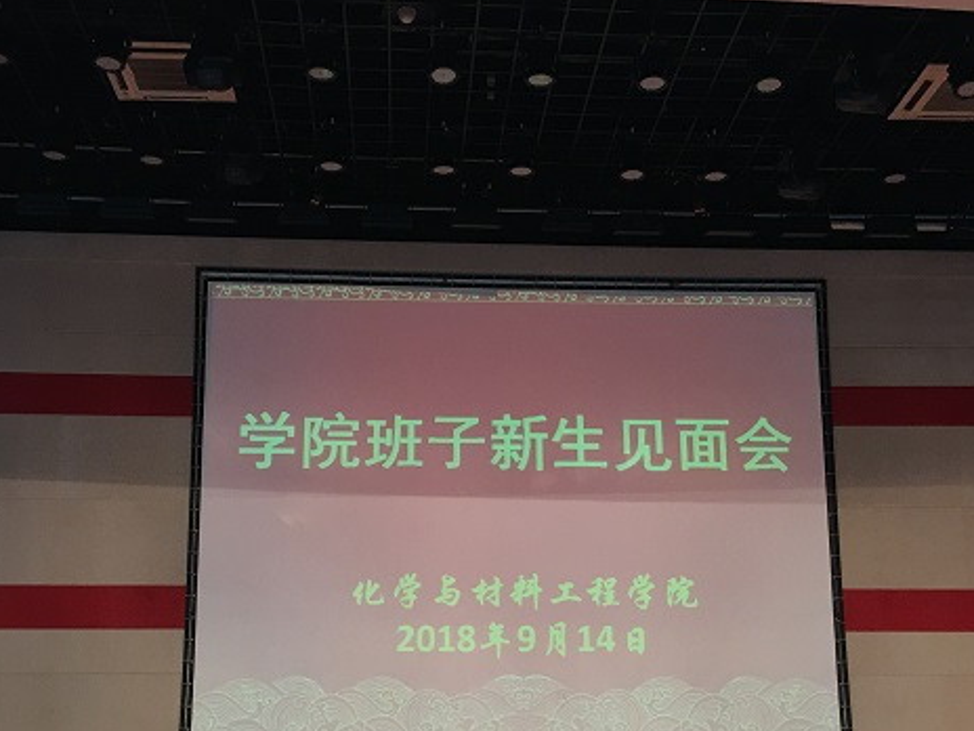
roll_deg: +0.5
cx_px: 491
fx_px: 1407
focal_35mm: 50
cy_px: 496
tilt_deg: +13.0
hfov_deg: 38.2
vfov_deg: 28.9
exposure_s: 1/17
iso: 40
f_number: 2.2
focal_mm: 4.15
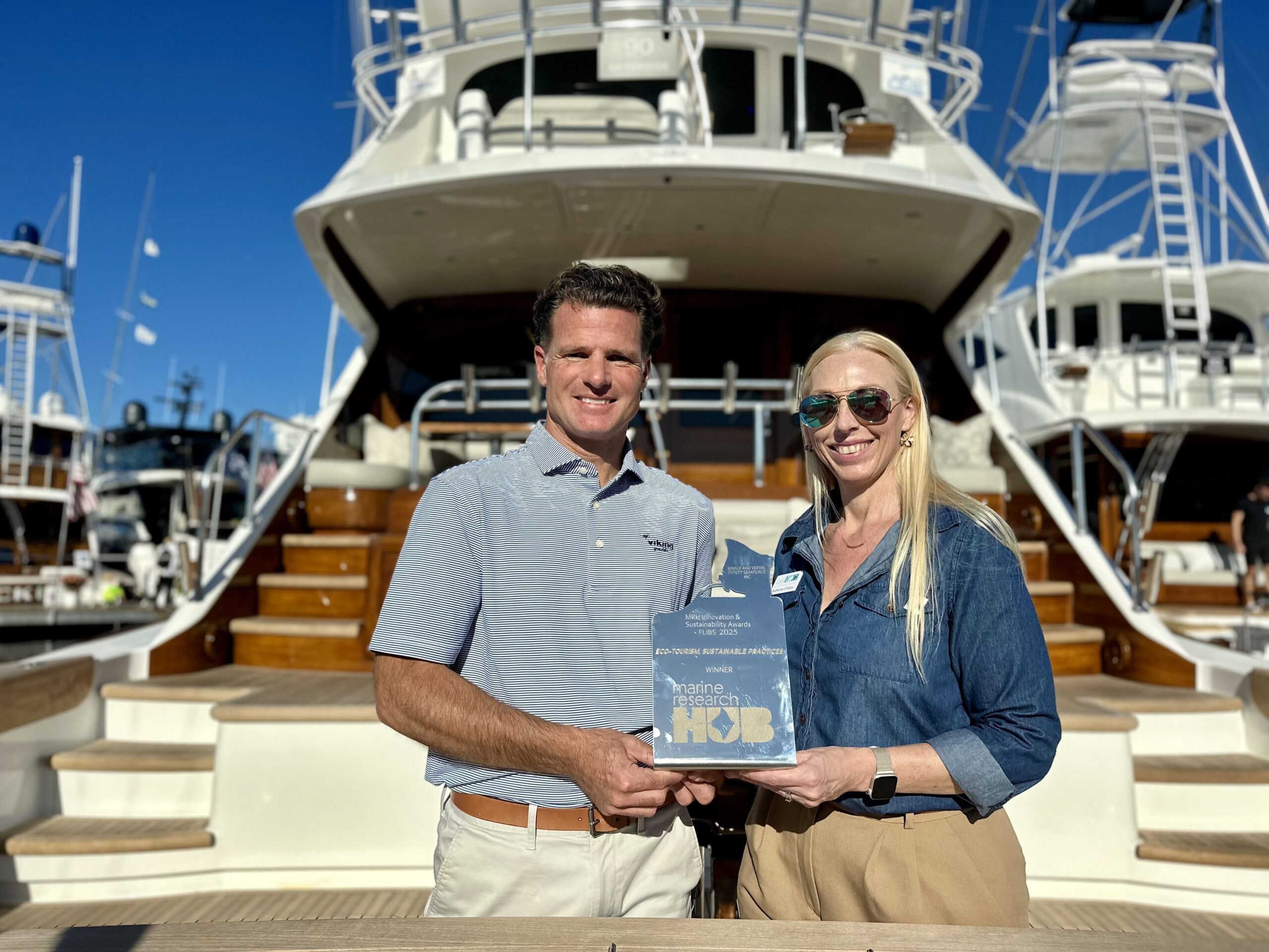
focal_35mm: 24
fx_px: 880
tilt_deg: +4.4
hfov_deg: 71.6
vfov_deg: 56.8
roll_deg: -0.8
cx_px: 634
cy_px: 476
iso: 80
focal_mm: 6.86
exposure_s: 1/9709
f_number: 1.78
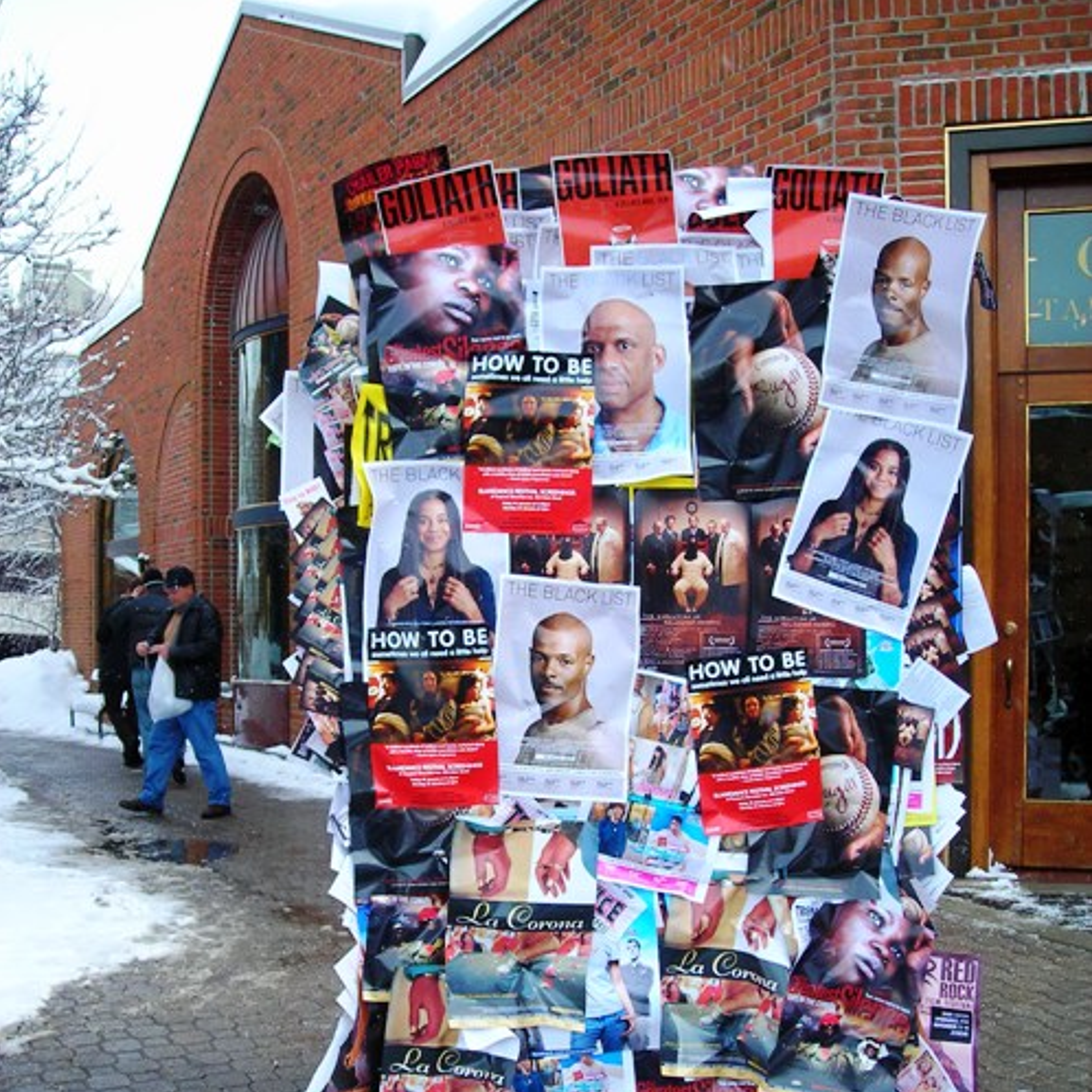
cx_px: 546
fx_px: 1606
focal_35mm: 45
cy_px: 712
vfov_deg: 37.2
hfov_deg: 37.6
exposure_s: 1/247
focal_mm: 6.3
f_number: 3.2
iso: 50
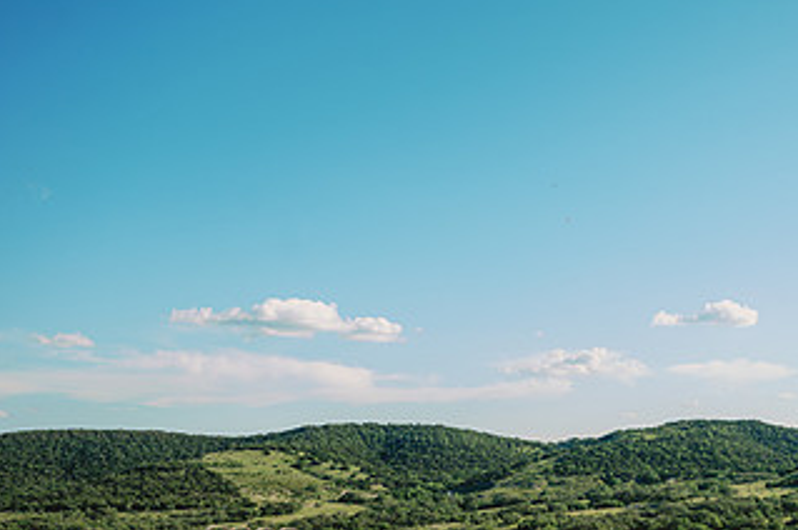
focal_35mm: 50
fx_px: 1107
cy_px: 410
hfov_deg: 37.9
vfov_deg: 26.5
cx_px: 663
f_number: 4.5
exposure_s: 1/640
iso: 64
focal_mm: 27.5
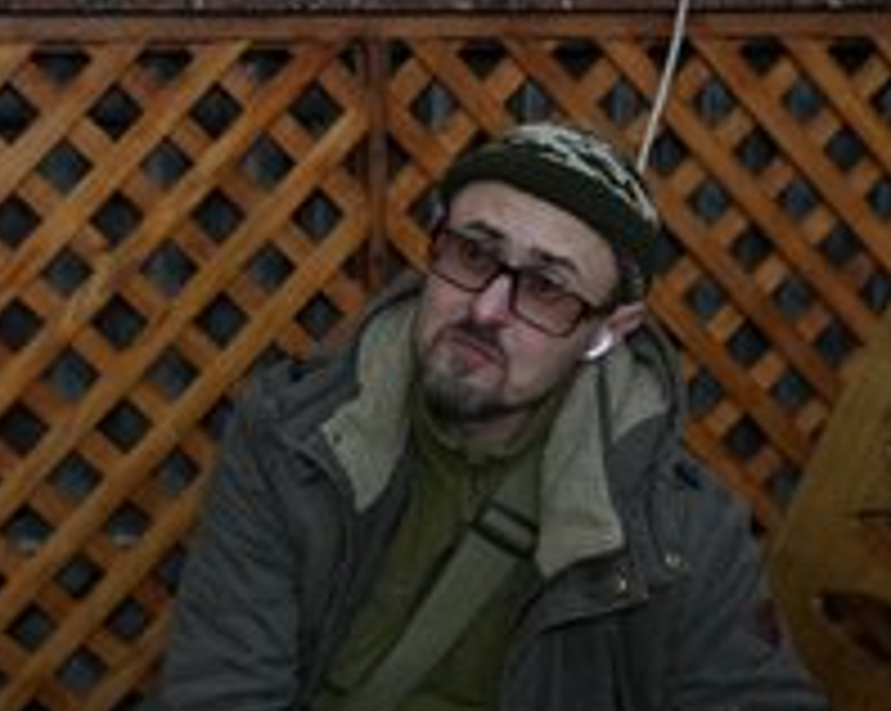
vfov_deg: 20.1
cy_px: 479
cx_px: 288
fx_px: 2002
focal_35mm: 76
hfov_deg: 24.9
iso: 5000
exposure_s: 1/160
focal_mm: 40
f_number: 3.5
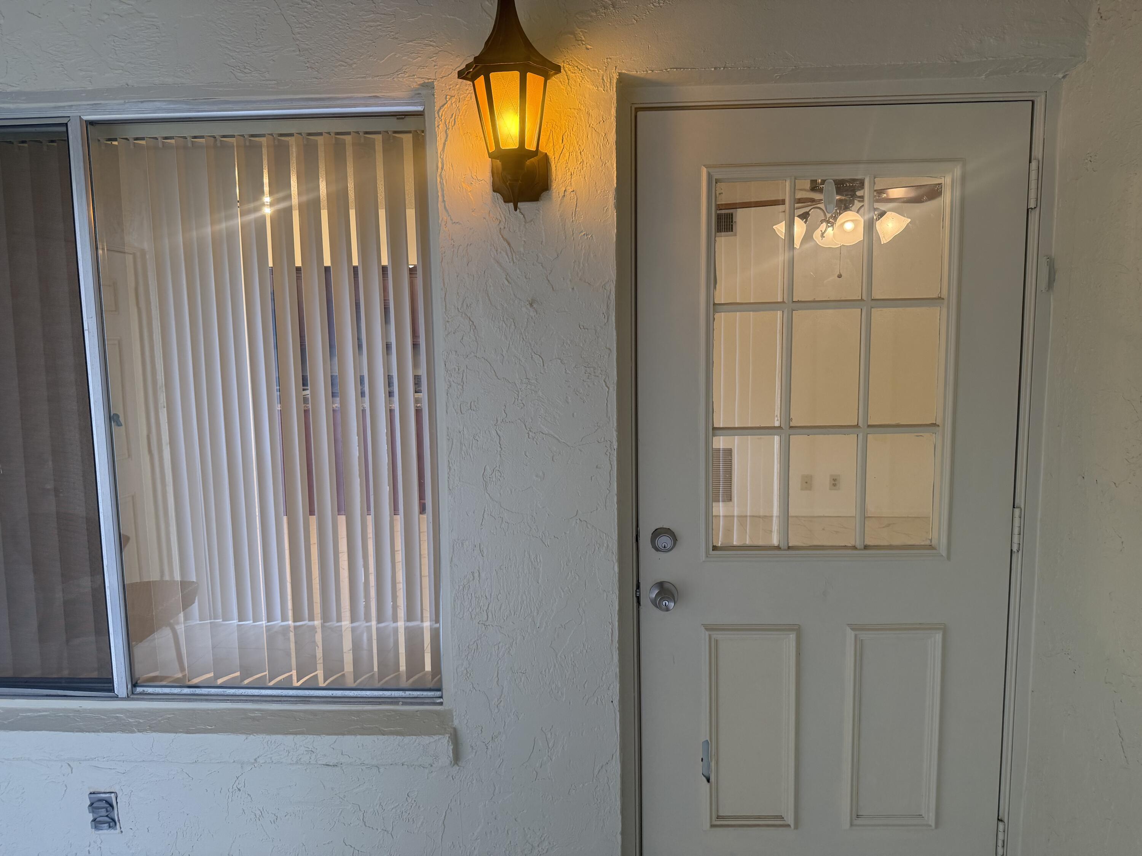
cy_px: 428
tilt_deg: -6.8
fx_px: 792
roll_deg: +0.7
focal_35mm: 24
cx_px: 571
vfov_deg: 56.8
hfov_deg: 71.6
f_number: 1.78
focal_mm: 6.76
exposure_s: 1/238
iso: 160
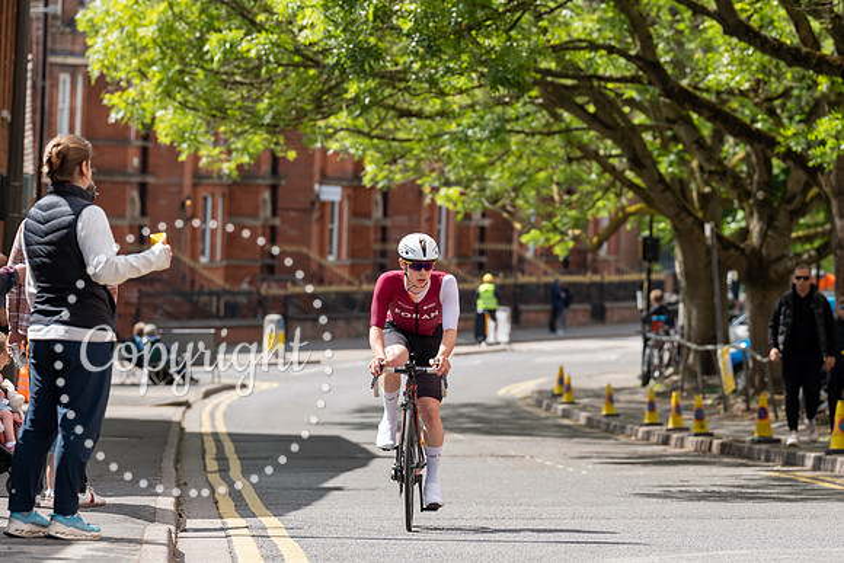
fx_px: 4690
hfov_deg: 10.3
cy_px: 282
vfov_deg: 6.9
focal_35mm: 200
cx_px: 422
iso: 400
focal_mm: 200
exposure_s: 1/1000
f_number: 5.6
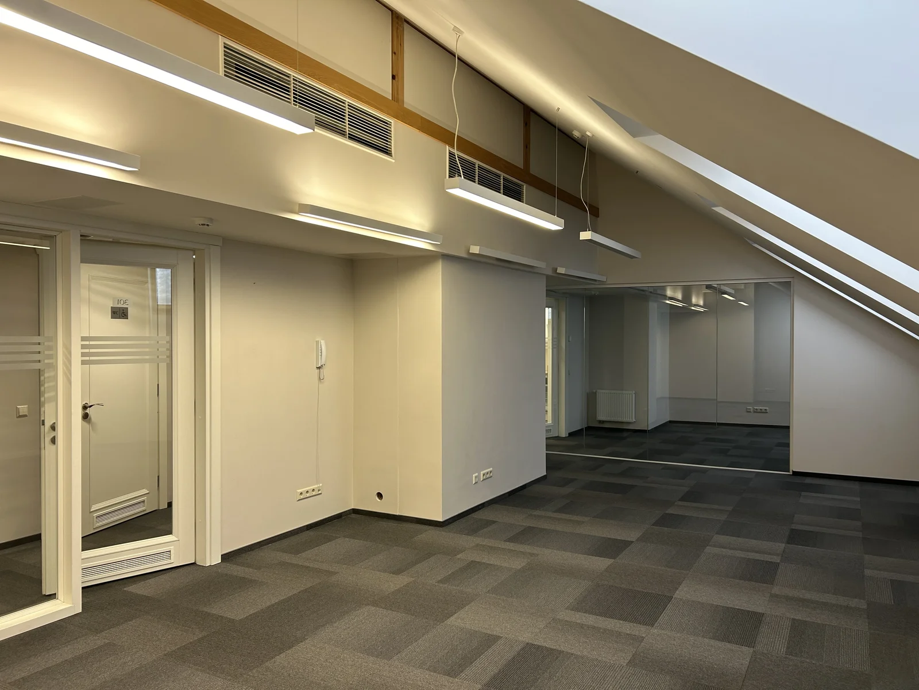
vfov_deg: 53.1
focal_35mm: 26
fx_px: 690
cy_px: 345
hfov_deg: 67.3
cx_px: 460
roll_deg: +0.6
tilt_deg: -0.7
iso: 64
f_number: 1.5
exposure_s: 1/50
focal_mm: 5.7
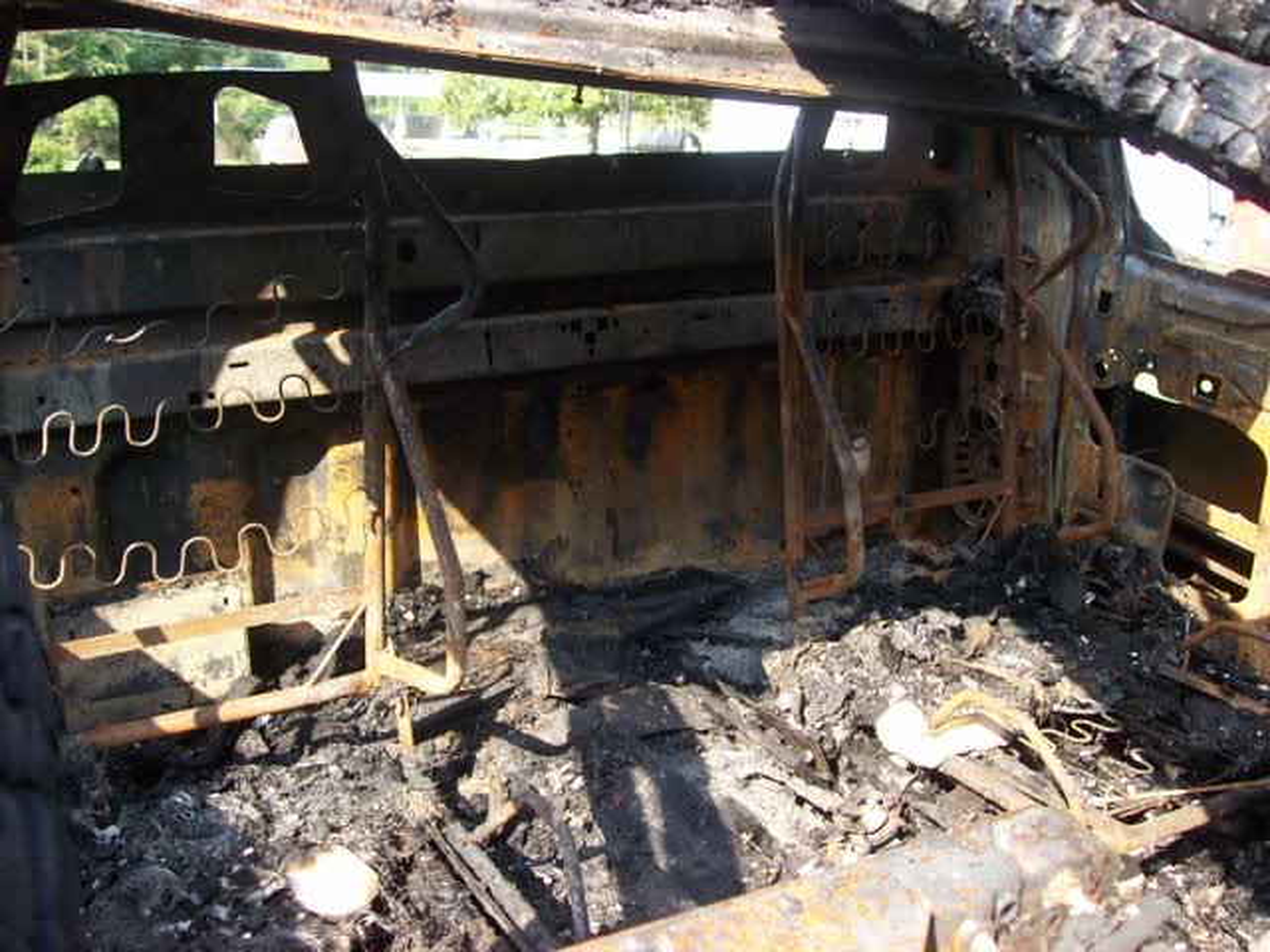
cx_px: 635
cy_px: 476
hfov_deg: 51.4
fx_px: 1321
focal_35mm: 36
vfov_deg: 39.7
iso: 80
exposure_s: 1/143
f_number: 2.7
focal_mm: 6
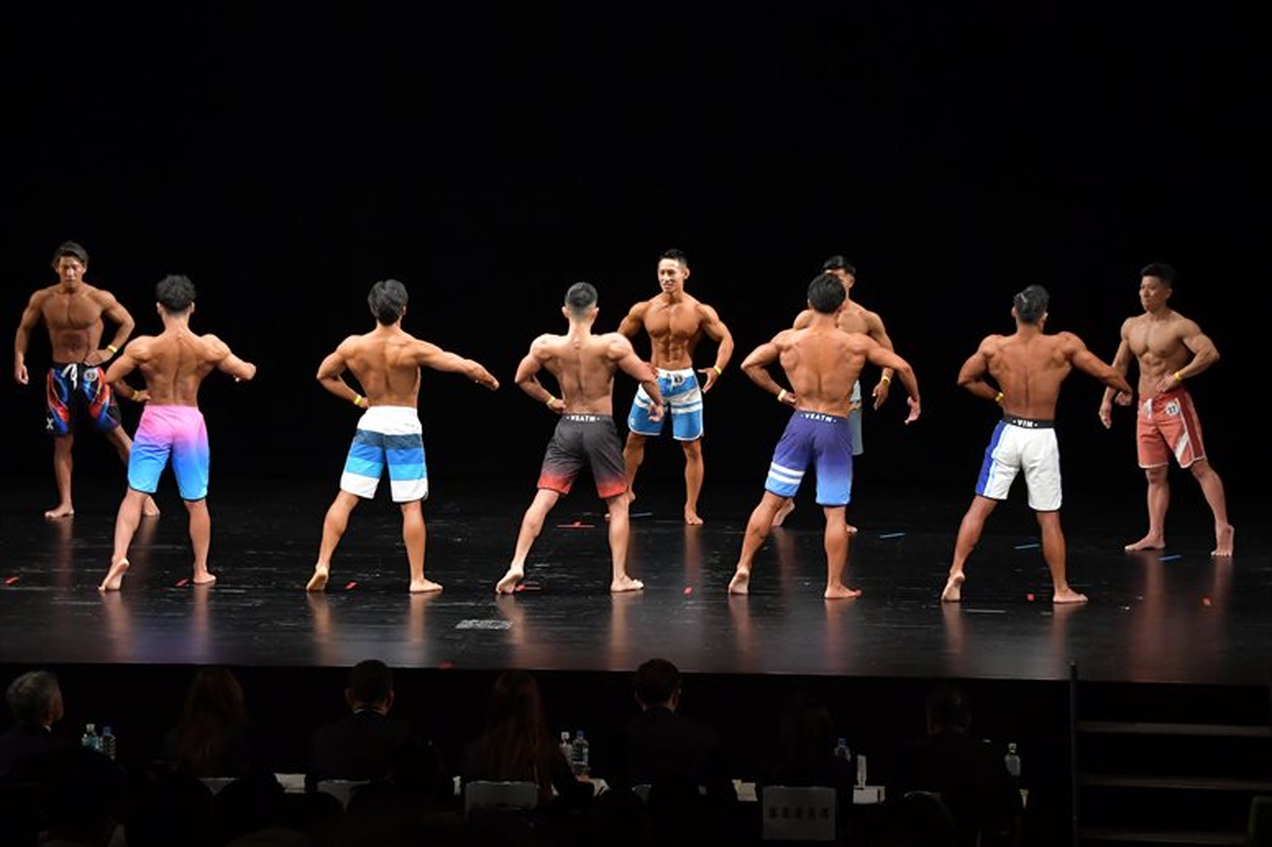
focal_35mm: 123
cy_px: 424
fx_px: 4344
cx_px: 636
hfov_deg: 16.7
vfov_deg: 11.1
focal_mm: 82
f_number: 5.6
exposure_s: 1/400
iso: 3200
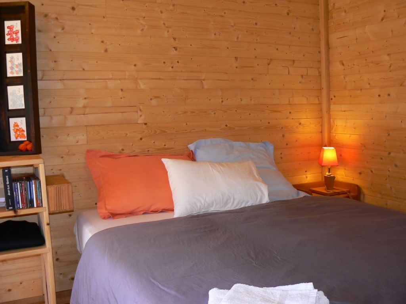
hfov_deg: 51.4
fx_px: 422
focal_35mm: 36
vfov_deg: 39.7
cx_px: 203
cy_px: 152
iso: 100
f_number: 2.8
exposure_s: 1/40
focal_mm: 6
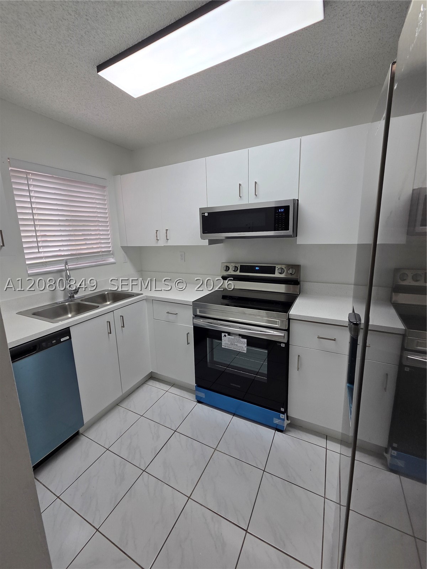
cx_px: 214
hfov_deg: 89.9
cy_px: 284
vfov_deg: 106.2
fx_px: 214
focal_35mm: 13
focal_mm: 2.2
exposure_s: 1/120
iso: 80
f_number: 2.2
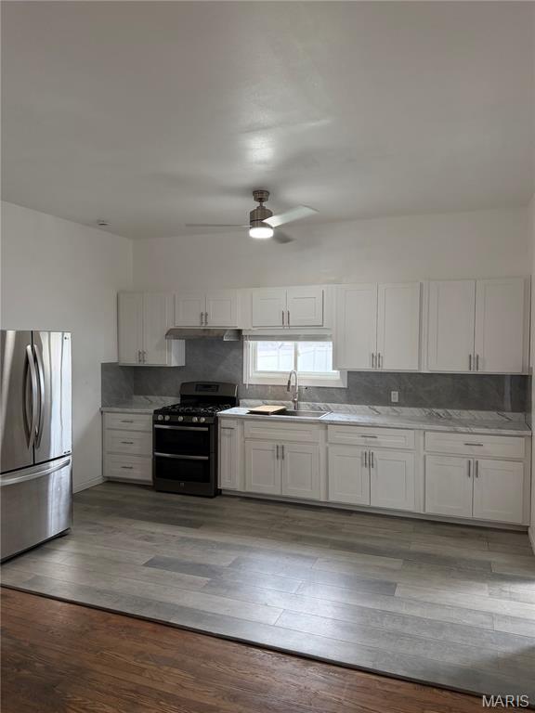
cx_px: 268
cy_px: 356
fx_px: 495
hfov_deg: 56.8
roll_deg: -1.1
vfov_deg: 71.6
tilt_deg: -1.4
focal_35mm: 24
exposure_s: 1/120
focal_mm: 6.76
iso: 200
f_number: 1.78
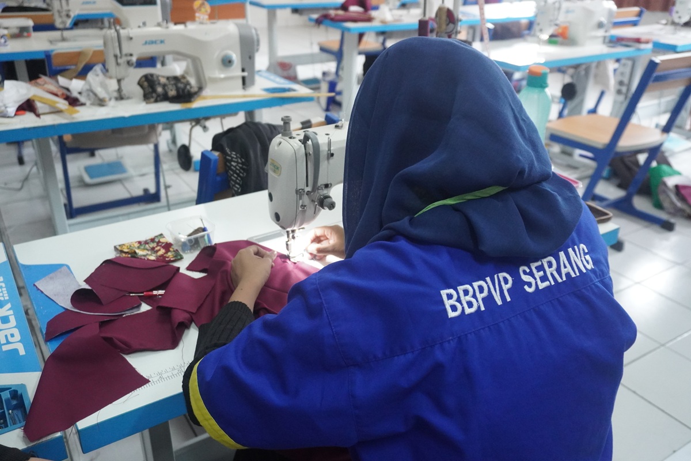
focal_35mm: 30
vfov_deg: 43.6
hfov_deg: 61.9
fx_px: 576
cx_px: 346
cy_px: 230
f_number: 4
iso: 2500
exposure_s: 1/160
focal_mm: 20
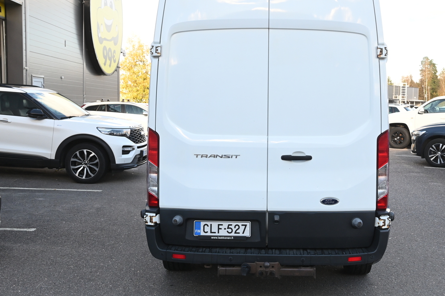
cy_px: 139
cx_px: 255
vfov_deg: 29.8
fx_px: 556
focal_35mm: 45
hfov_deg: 43.5
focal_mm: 34
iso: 2000
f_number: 13
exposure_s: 1/250
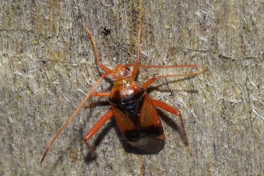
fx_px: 1540
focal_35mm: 210
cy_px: 88
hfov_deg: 9.8
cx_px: 132
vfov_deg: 6.5
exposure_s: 1/160
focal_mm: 140
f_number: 13
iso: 400
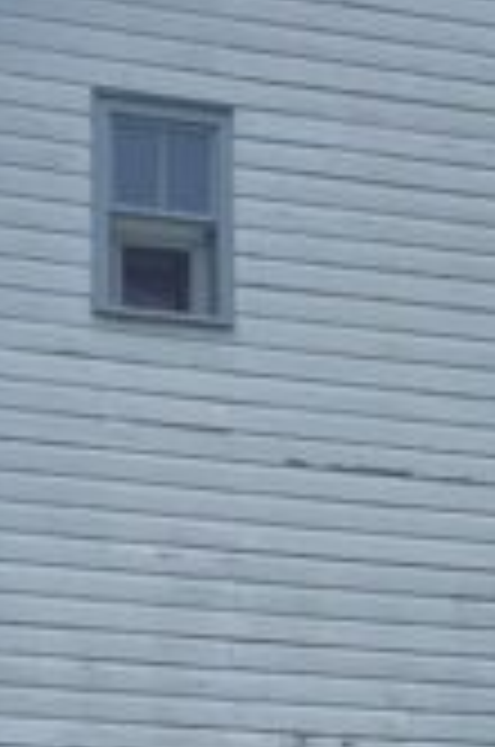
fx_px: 3065
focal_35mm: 148
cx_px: 234
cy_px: 1080
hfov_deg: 9.2
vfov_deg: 13.2
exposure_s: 1/4349
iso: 25
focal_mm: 5.4
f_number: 1.8
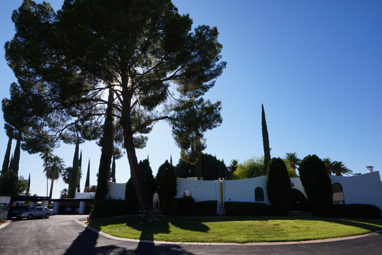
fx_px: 255
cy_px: 128
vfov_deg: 53.1
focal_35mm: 24
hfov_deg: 73.7
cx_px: 191
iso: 100
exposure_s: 1/100
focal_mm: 16
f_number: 14
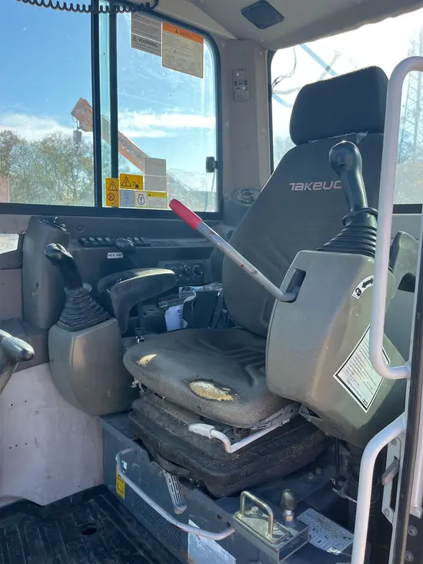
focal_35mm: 26
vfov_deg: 67.3
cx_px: 212
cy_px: 282
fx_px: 423
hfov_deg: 53.1
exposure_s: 1/833
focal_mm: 5.1
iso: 50
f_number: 1.6
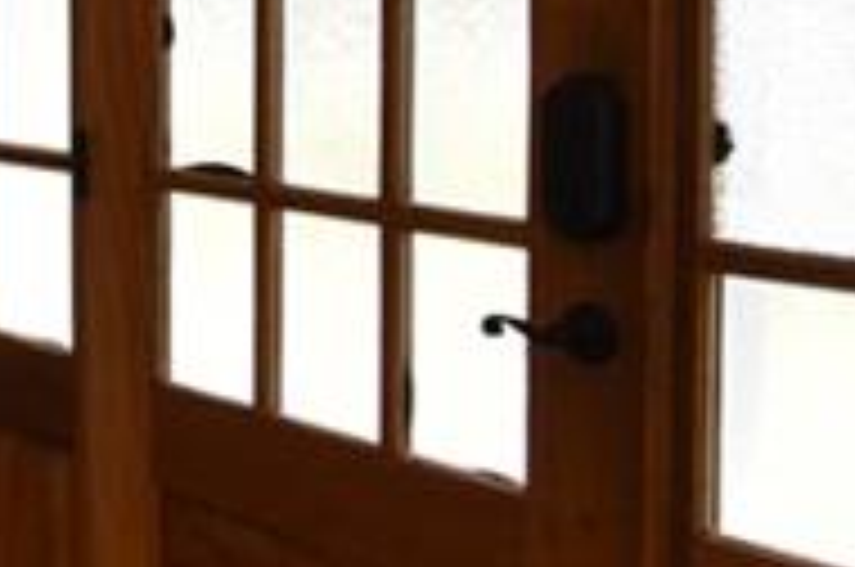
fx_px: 1920
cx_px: -1125
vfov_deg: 16.5
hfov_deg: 15.5
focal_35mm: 81
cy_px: 18
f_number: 5.6
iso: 180
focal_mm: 10
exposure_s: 1/125
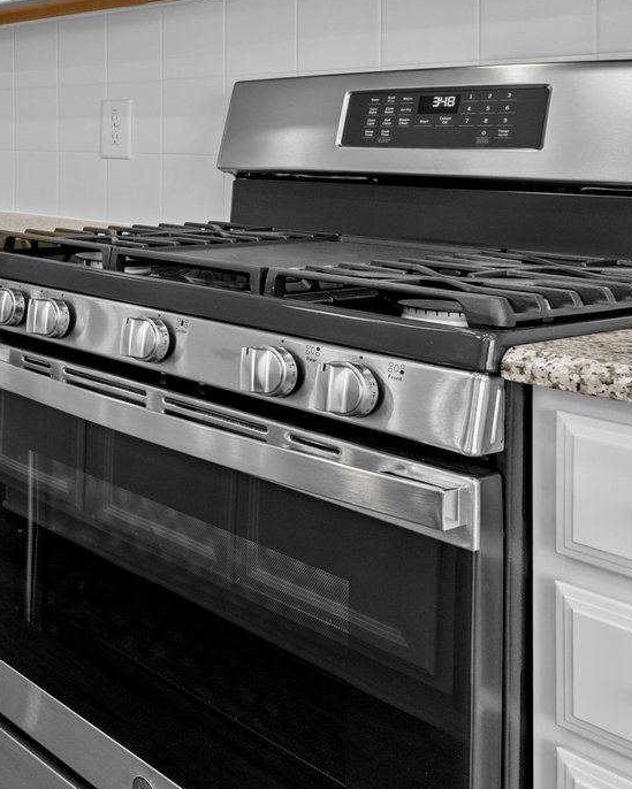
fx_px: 982
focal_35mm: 42
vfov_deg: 42.0
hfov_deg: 27.5
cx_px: -257
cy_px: 164
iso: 400
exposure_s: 1/13
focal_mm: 15
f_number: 7.1
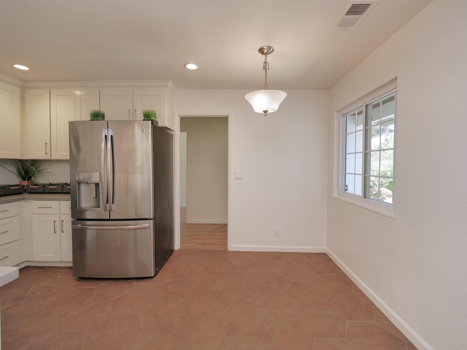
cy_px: 171
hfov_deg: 98.1
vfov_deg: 81.7
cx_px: 242
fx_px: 202
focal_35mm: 15
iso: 800
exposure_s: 1/160
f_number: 4
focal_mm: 7
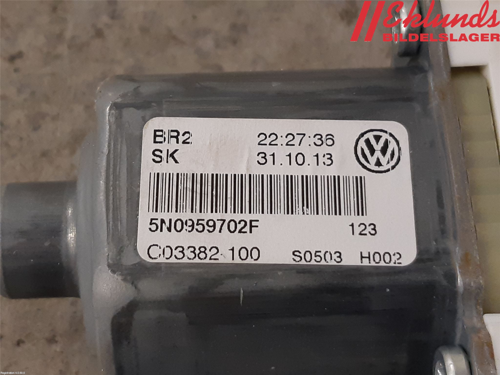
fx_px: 376
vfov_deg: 53.1
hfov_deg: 67.3
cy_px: 188
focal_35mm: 26
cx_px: 250
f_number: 1.7
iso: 160
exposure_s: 1/50
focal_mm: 3.93
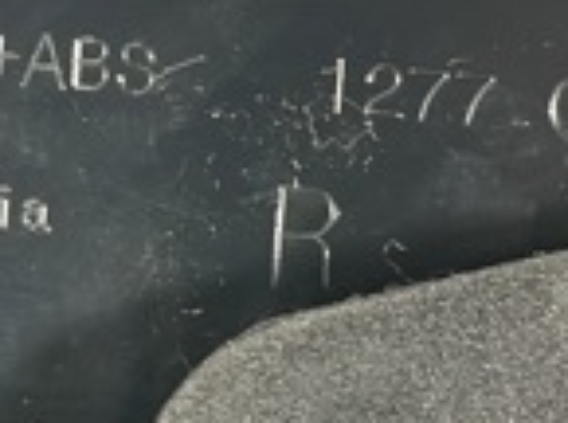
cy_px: 362
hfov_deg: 9.3
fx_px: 3470
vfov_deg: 7.0
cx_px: -16
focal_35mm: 212
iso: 250
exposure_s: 1/33
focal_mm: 6.86
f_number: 1.78
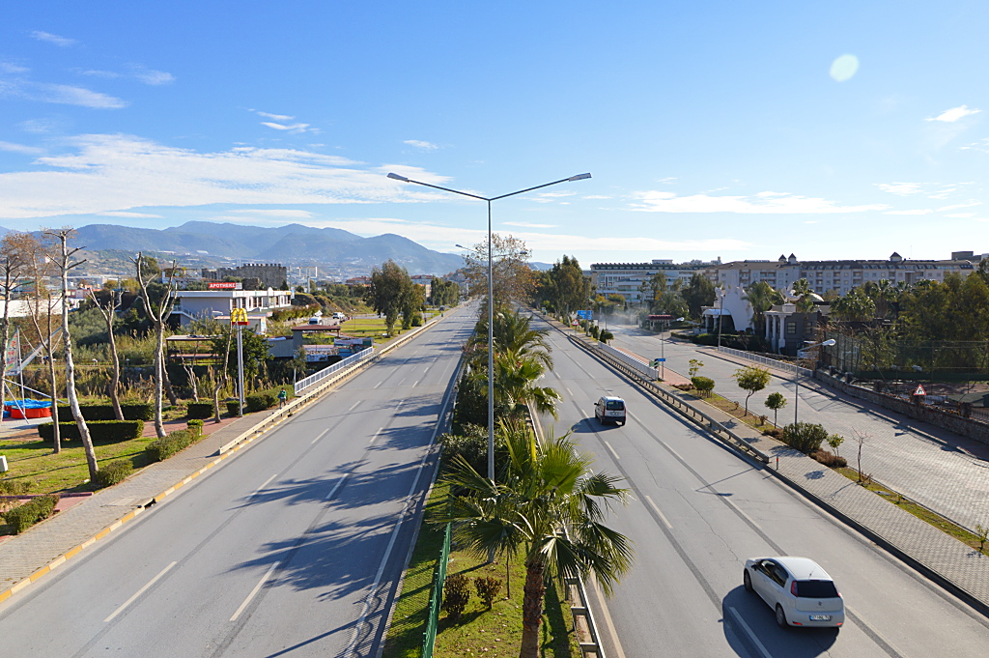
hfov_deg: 67.4
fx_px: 741
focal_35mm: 27
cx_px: 494
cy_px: 329
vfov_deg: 47.9
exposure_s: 1/200
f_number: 10
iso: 100
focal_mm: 18
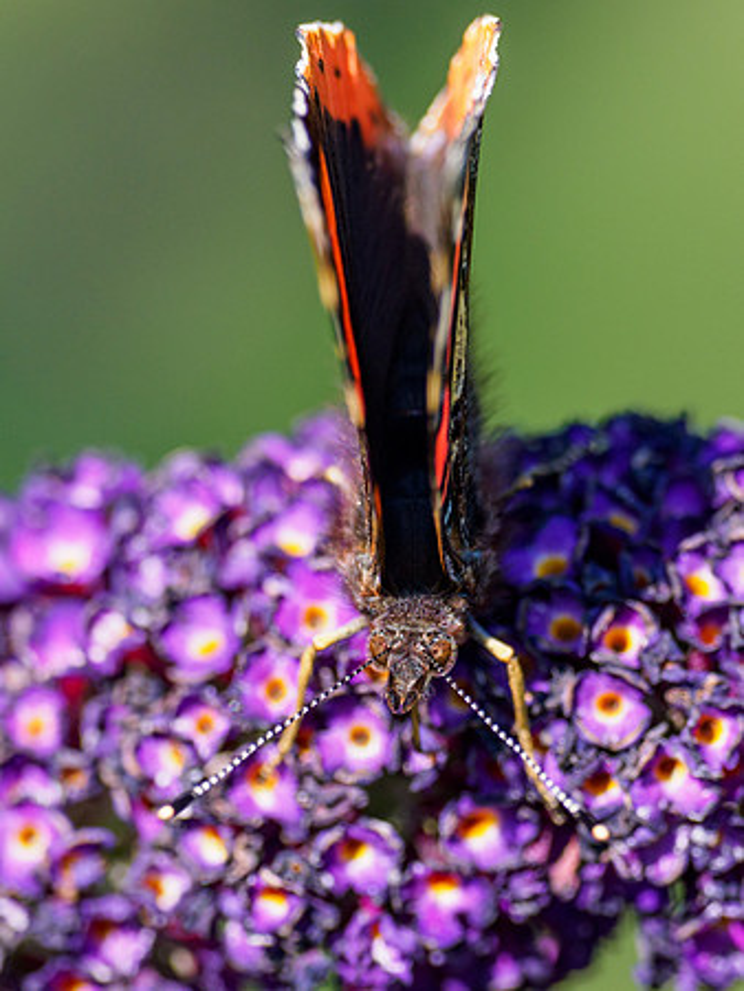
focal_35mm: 1047
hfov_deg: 1.4
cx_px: 448
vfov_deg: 1.9
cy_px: 647
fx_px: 29973
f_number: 4
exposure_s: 1/640
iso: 400
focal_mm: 300
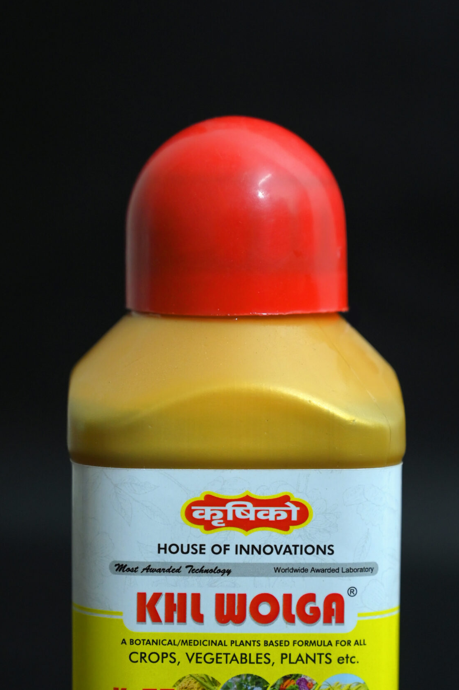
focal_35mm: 107
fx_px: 2050
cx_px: 231
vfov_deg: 19.0
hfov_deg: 12.8
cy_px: 507
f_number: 4
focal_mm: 70
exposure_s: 1/100
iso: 1600
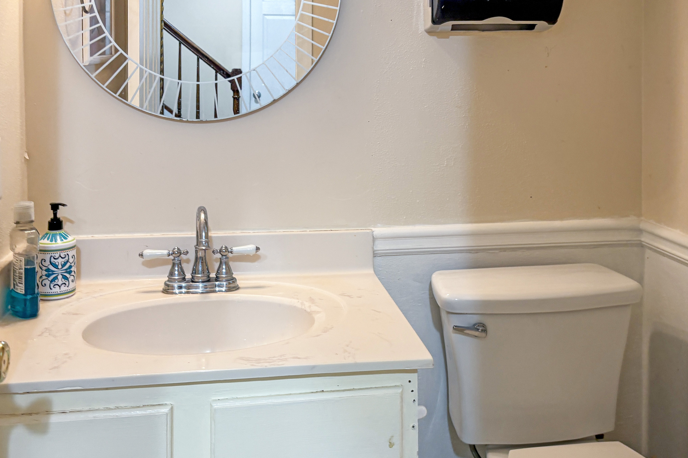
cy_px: 346
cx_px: 368
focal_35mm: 38
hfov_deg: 50.7
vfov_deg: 34.3
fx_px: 726
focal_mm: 5.96
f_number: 1.6
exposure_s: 1/60
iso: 100
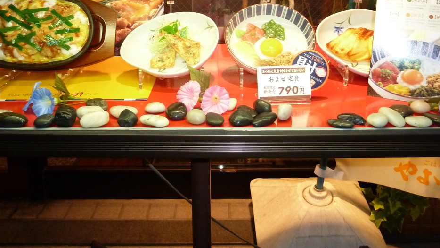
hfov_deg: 56.6
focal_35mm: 35
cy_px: 43
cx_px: 219
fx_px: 408
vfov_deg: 32.6
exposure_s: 1/30
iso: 320
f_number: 3.3
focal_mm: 4.1
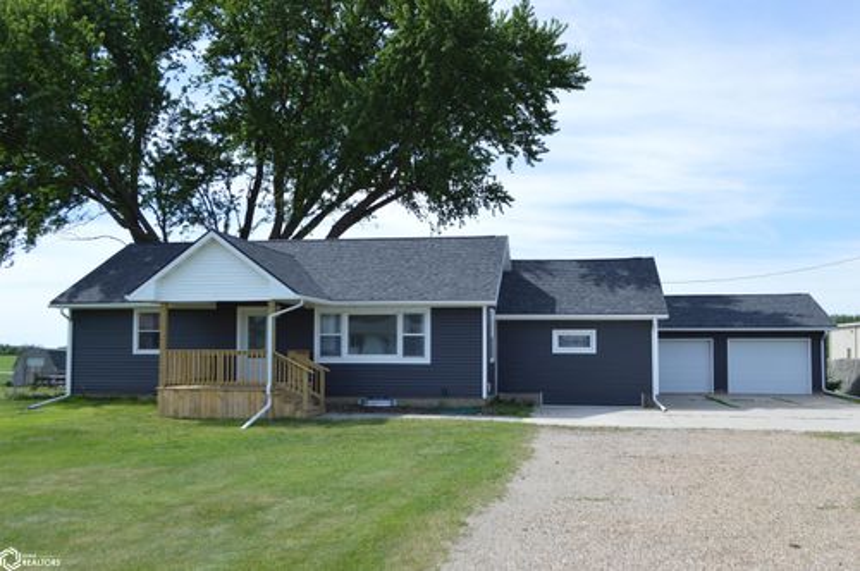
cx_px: 430
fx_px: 859
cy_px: 286
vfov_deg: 36.8
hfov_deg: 53.2
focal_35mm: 36
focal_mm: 24
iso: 100
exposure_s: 1/200
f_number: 7.1
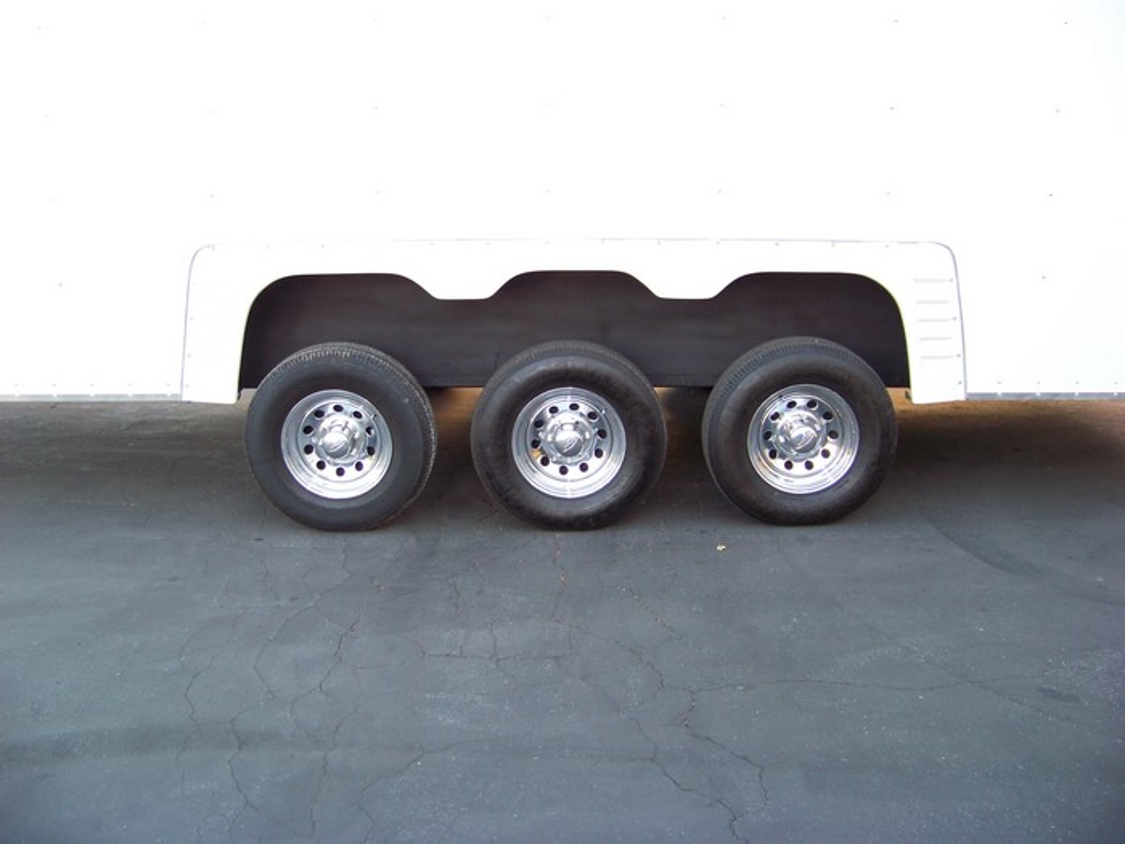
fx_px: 1170
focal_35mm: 36
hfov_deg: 51.4
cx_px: 562
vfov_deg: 39.7
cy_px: 422
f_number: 2.8
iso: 72
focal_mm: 5.85
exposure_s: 1/50
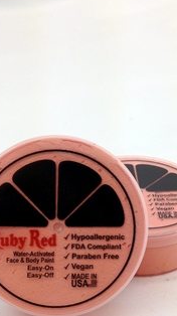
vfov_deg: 32.8
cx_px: 128
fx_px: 527
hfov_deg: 19.0
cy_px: 229
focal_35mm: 63
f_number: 2.4
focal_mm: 4.12
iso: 50
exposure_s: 1/166
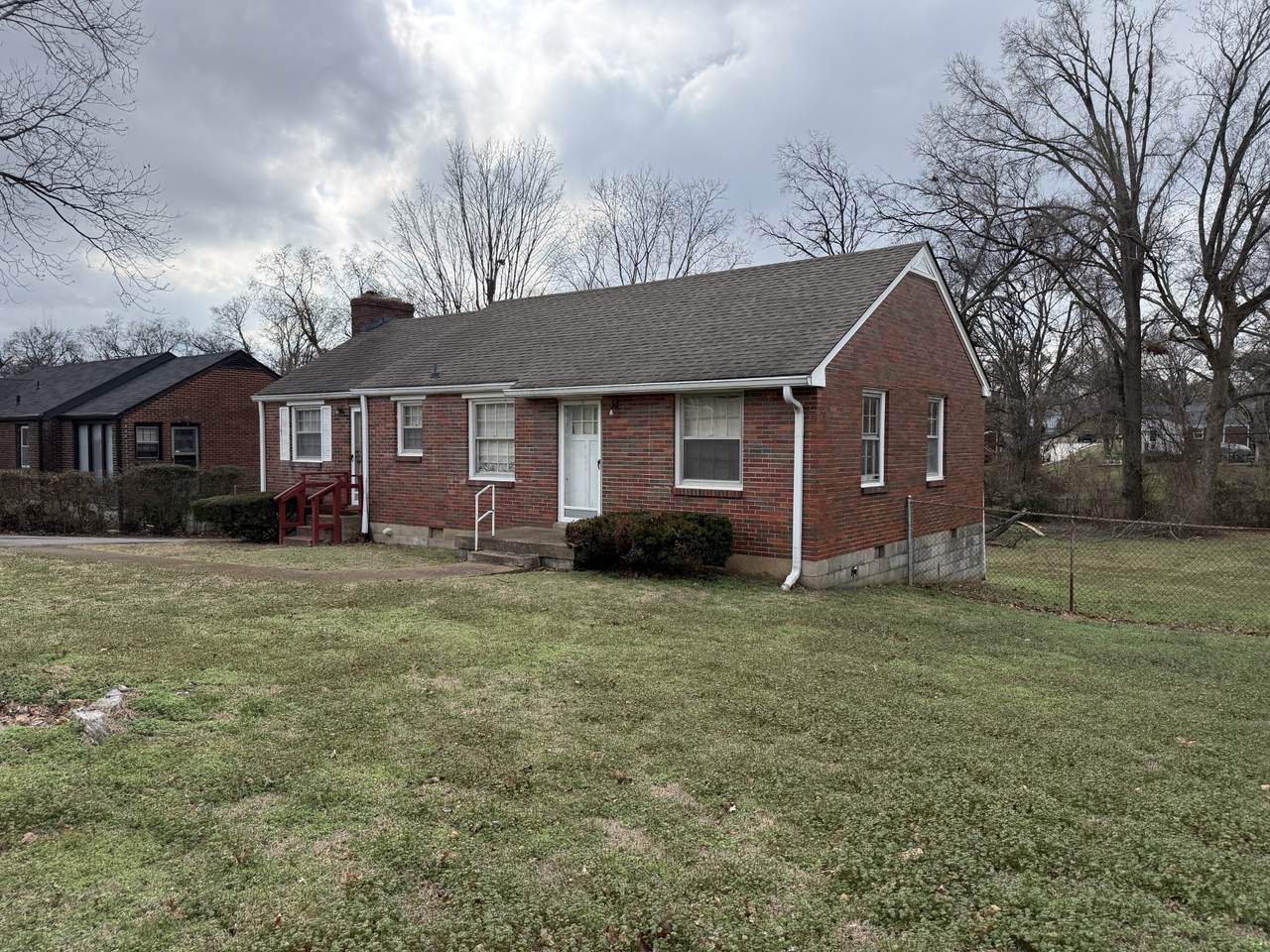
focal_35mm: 24
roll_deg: -0.1
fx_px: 881
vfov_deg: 56.8
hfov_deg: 71.6
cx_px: 635
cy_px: 476
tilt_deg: -2.3
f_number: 1.78
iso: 100
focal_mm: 6.76
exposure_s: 1/3759
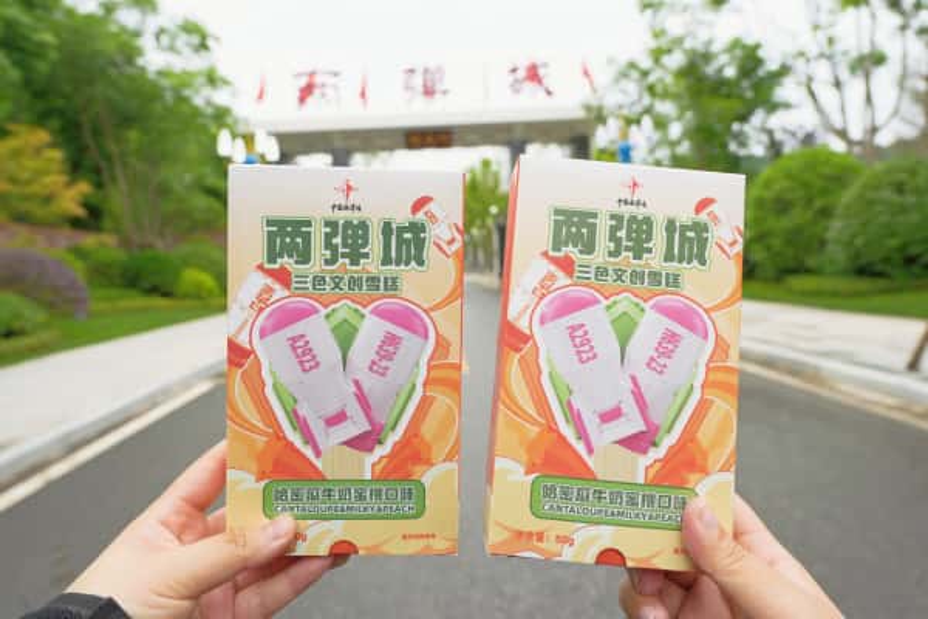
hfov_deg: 84.0
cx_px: 464
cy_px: 310
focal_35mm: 20
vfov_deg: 61.9
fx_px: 516
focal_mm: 20
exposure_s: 1/125
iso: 100
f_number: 5.6
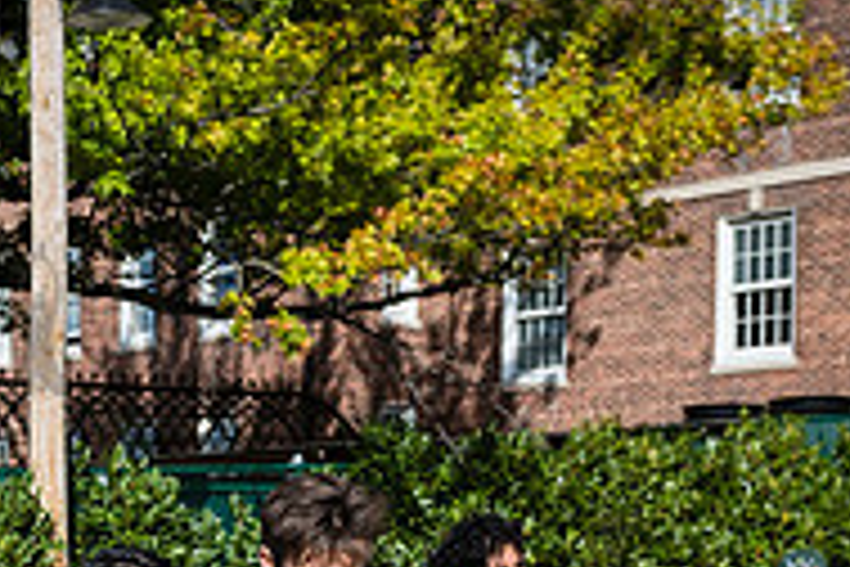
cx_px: -17
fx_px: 2408
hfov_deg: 19.4
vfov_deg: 12.9
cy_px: 751
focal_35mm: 102
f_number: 4.5
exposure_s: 1/2500
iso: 250
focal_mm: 31
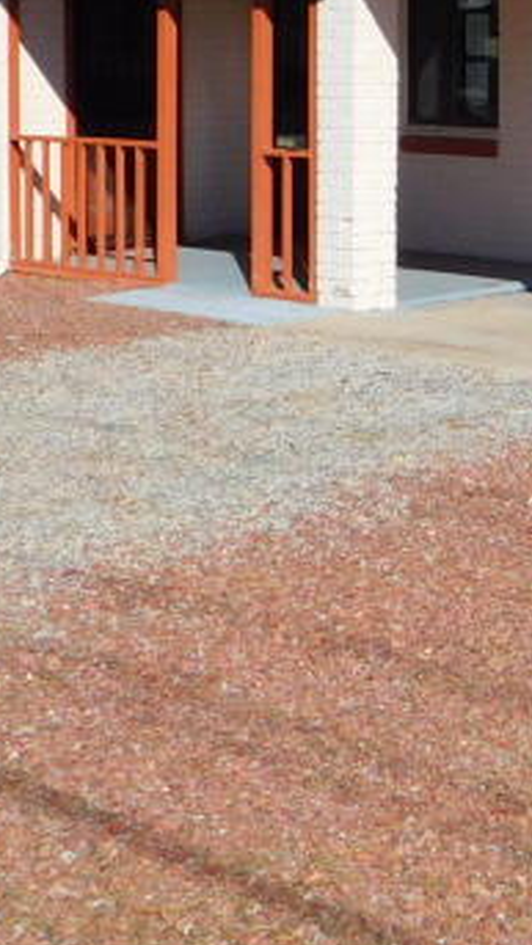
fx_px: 2282
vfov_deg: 22.9
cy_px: 124
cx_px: 579
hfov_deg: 13.1
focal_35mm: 91
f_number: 6.4
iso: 125
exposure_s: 1/640
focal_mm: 4.9
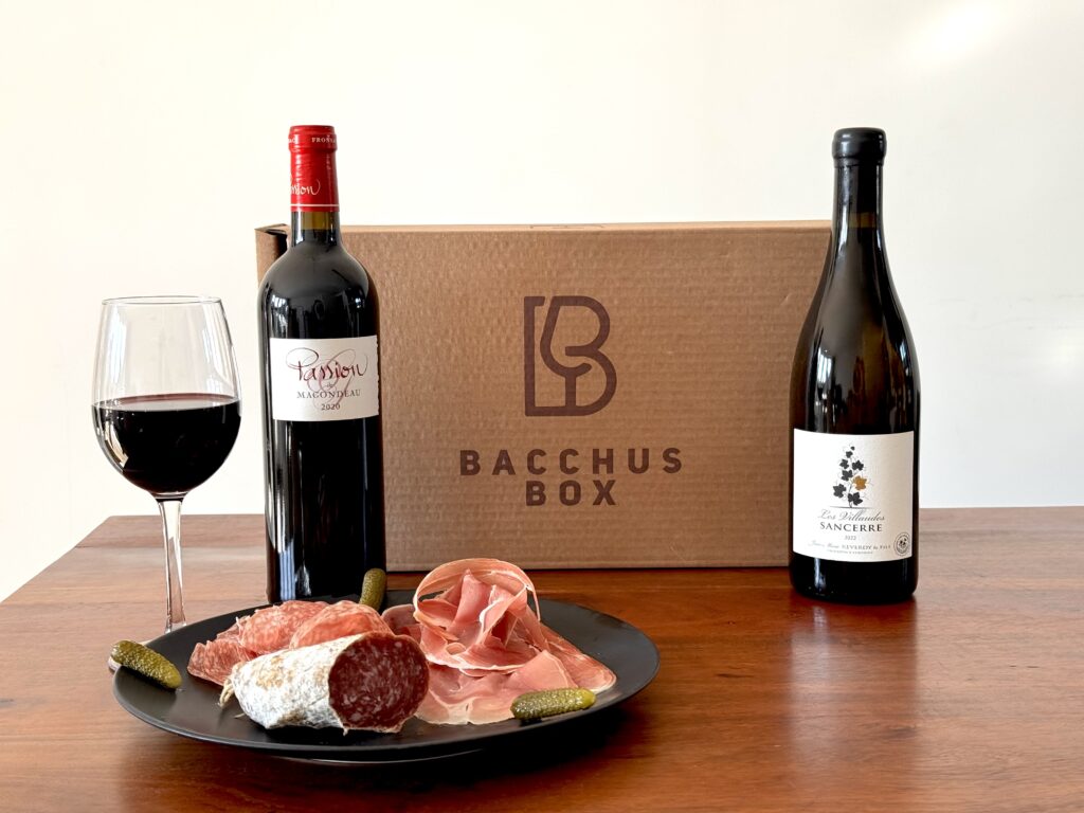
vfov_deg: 30.3
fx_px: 1503
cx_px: 542
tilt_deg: -6.5
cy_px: 406
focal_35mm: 48
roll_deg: +1.2
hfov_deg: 39.7
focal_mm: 6.76
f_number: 1.78
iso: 50
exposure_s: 1/152
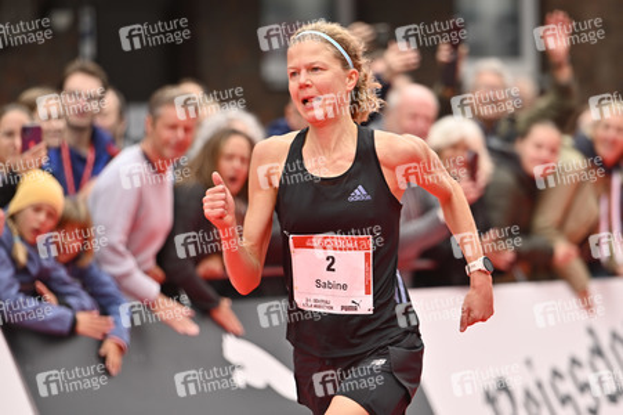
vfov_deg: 6.9
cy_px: 208
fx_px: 3458
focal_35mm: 200
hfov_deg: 10.3
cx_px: 312
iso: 200
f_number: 2.8
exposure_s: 1/800
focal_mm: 200
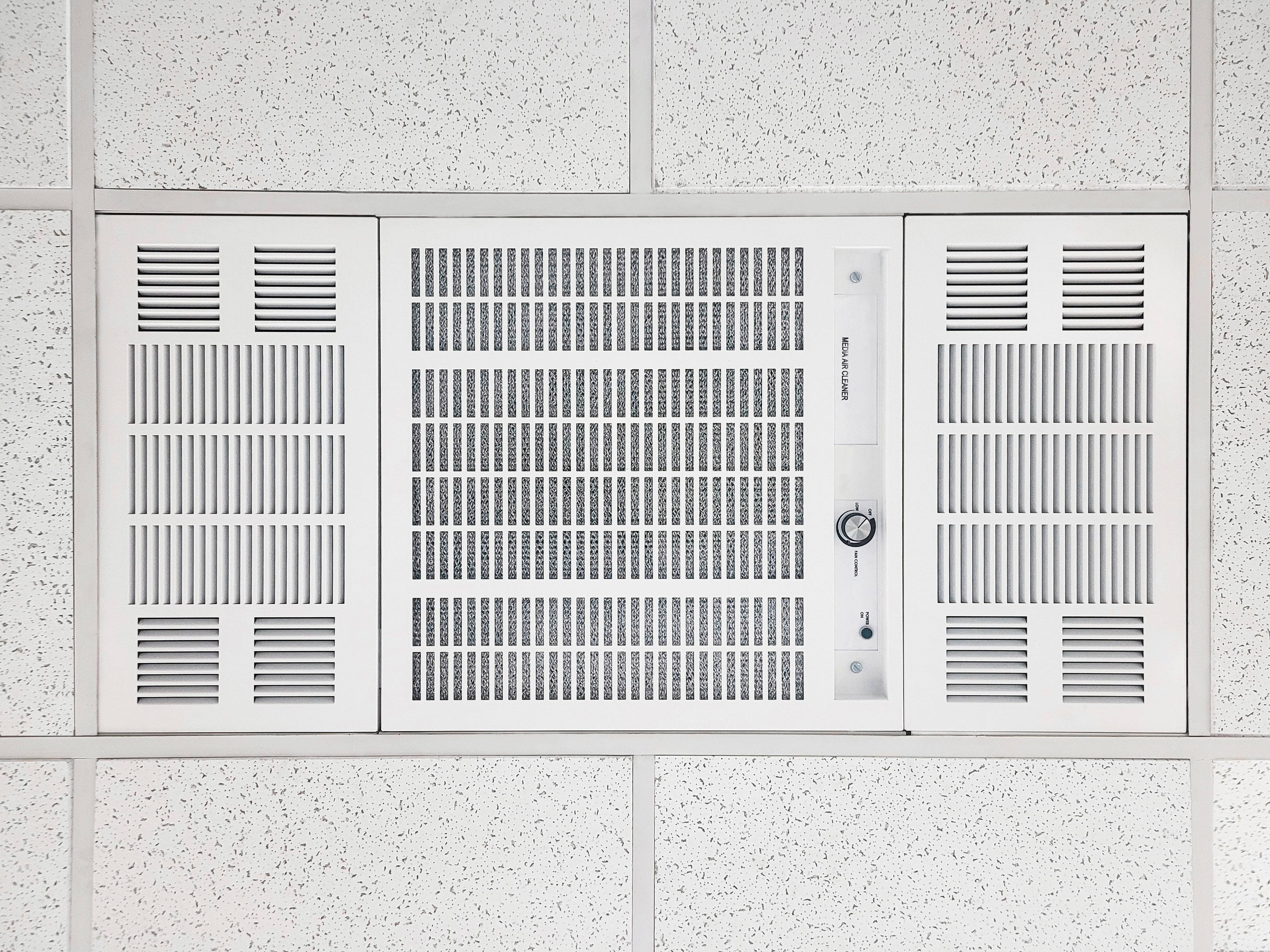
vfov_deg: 53.1
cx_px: 635
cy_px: 476
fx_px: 954
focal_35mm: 26
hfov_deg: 67.3
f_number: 1.8
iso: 320
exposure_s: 1/39
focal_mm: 5.4
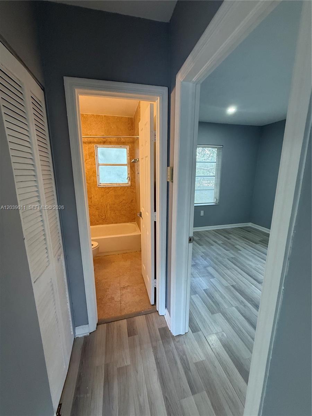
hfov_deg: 85.7
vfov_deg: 102.1
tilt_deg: -10.6
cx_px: 156
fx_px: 168
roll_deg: -0.3
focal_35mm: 14
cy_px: 208
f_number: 2.2
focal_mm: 2.22
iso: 250
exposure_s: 1/120
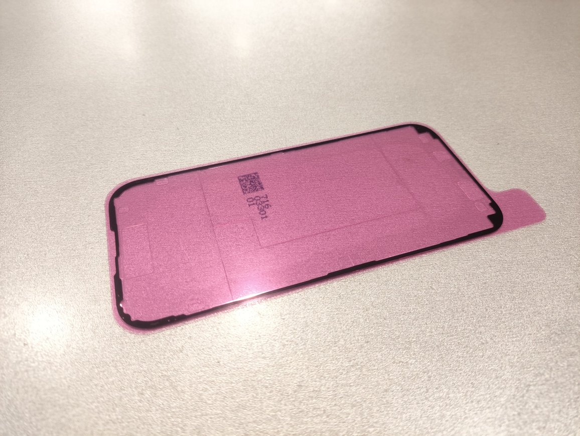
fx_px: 419
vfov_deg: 54.9
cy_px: 218
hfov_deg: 69.4
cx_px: 290
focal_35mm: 25
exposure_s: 1/33.3
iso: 400
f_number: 1.79
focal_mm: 4.71
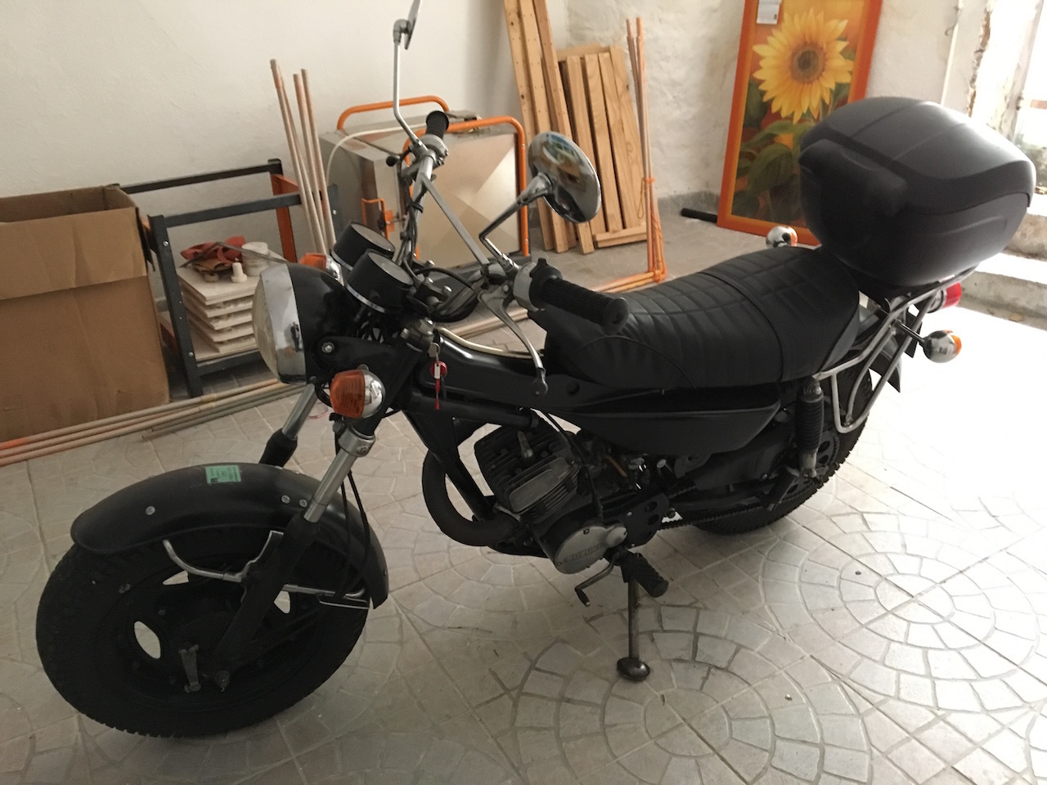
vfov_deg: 48.2
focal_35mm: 29
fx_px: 877
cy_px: 392
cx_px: 524
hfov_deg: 61.7
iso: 500
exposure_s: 1/17
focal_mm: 4.15
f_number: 2.2
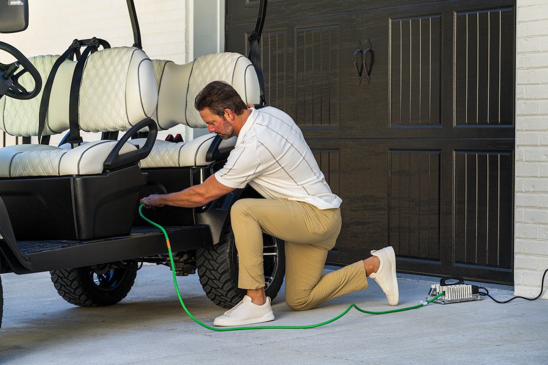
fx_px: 1294
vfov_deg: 16.1
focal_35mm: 85
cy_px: 182
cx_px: 274
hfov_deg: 23.9
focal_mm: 85
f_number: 5.6
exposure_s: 1/80
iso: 50
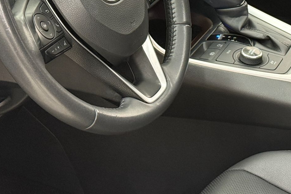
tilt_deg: -25.0
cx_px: 245
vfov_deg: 13.3
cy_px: 13
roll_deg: +0.7
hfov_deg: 19.8
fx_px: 824
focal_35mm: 102
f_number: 1.78
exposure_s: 1/40
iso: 400
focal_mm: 6.76
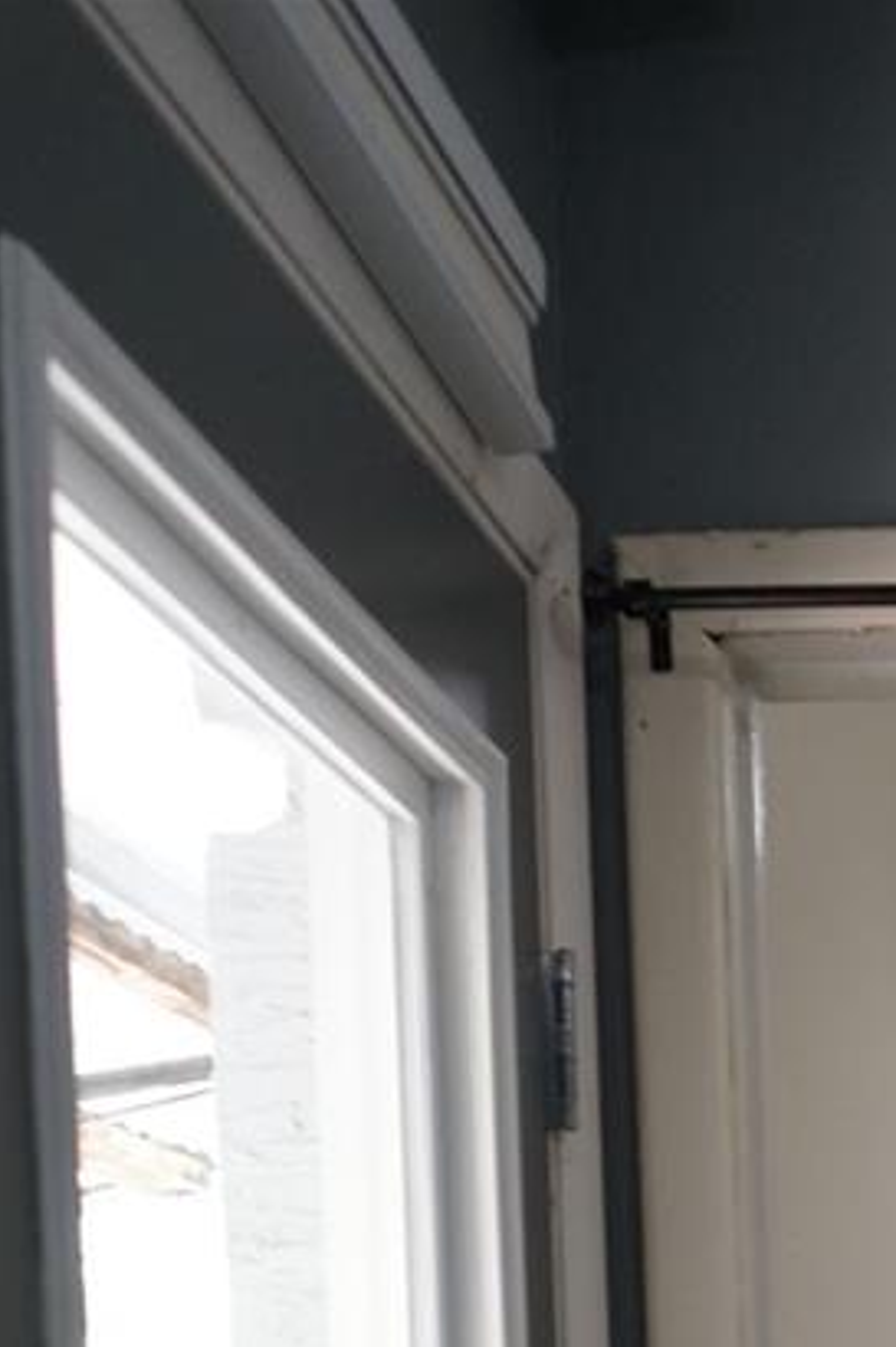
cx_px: 1278
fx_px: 3064
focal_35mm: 82
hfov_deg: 15.5
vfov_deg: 21.2
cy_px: 1968
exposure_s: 1/160
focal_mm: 28
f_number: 4
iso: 1250
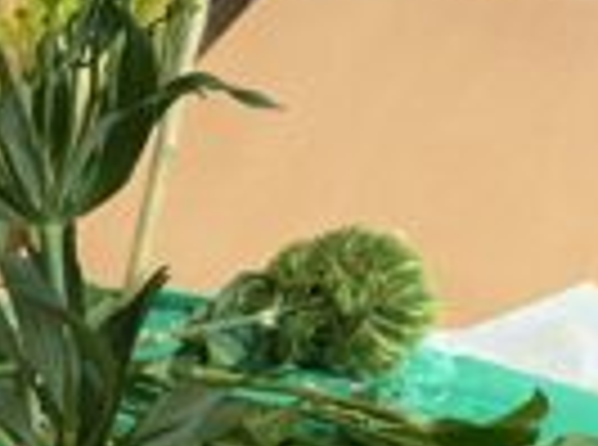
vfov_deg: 12.9
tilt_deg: -25.1
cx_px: -522
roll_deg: +0.0
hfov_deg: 14.8
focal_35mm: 114
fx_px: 1964
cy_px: 264
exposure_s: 1/50
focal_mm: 3.99
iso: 160
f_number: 1.8
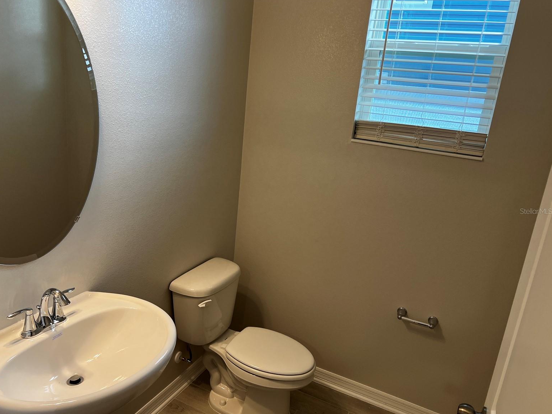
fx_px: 431
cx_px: 267
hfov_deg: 65.3
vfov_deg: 51.4
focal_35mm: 27
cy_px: 211
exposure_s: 1/120
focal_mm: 5.7
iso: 100
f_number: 1.5
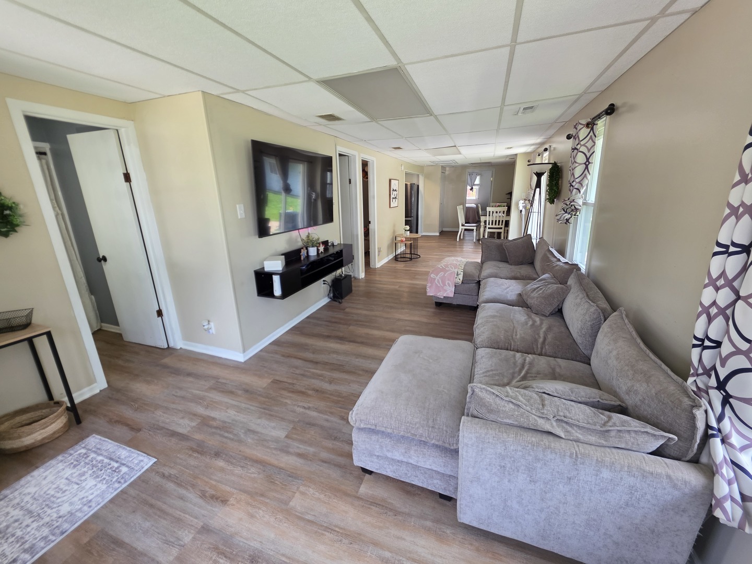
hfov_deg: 106.2
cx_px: 376
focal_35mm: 13
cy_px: 282
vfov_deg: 89.9
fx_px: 282
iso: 125
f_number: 1.9
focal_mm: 2.2
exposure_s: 1/120
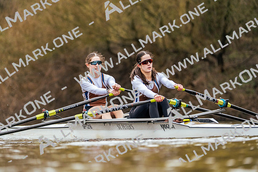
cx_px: 129
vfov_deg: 3.2
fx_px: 3054
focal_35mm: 426
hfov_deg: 4.8
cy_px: 86
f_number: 6.3
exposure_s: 1/2000
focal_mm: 426
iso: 2500
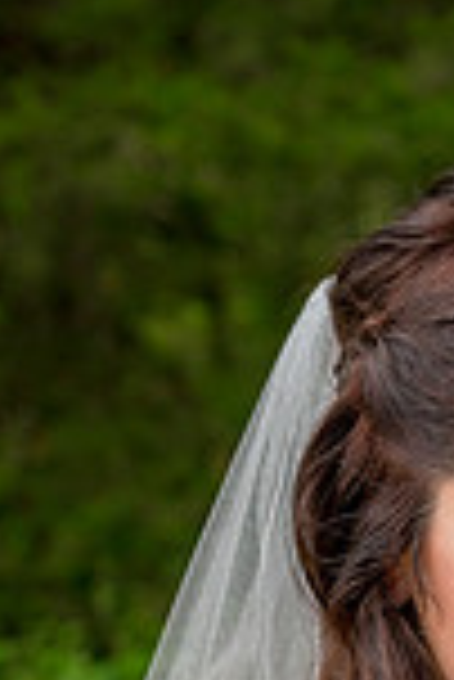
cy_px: 941
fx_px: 3378
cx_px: 589
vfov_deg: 11.1
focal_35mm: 179
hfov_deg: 7.6
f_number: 5
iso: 320
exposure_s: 1/250
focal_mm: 60
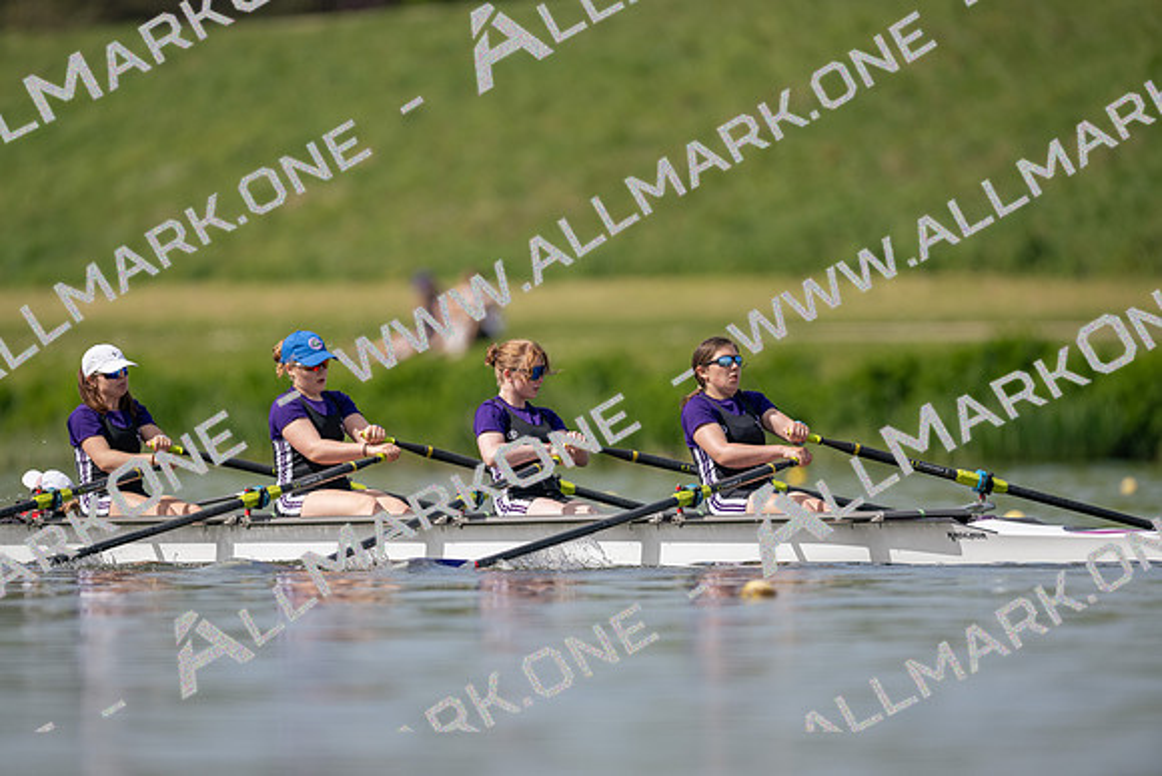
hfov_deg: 3.4
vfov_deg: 2.3
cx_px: 581
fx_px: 19370
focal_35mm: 600
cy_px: 388
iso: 250
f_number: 4
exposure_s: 1/2500
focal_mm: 600
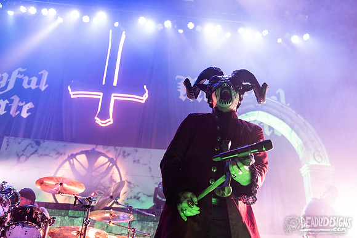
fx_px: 377
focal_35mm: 38
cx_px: 178
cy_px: 119
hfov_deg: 50.7
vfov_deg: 35.1
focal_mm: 38
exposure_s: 1/320
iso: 2000
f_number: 3.2
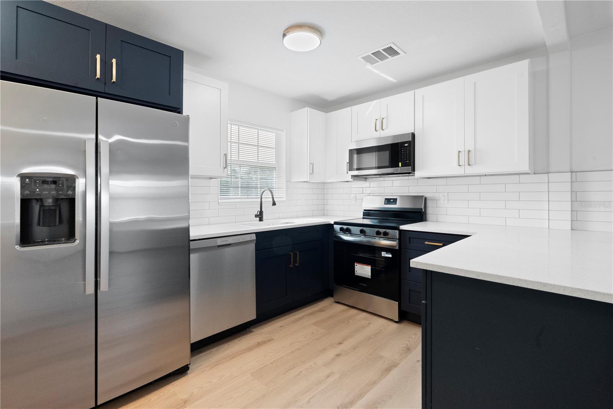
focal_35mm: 16
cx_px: 306
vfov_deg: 73.7
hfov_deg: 96.7
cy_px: 204
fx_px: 272
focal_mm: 16
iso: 5000
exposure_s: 1/30
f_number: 10
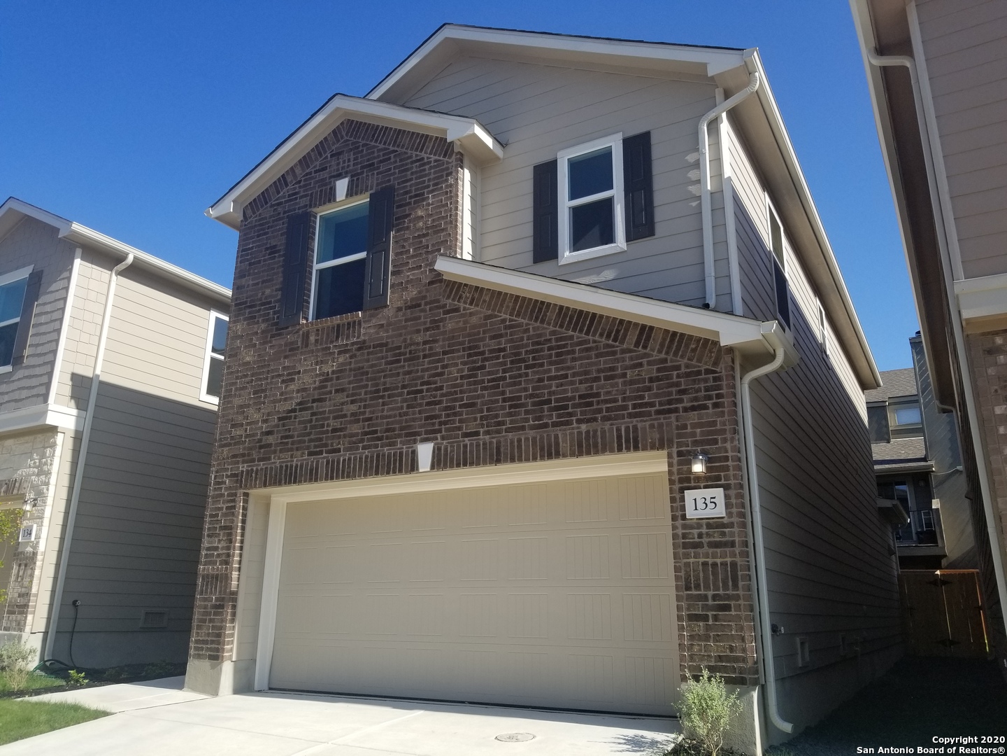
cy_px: 378
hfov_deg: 67.3
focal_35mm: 26
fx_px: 756
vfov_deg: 53.1
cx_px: 504
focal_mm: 4.3
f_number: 1.7
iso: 50
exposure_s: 1/2008
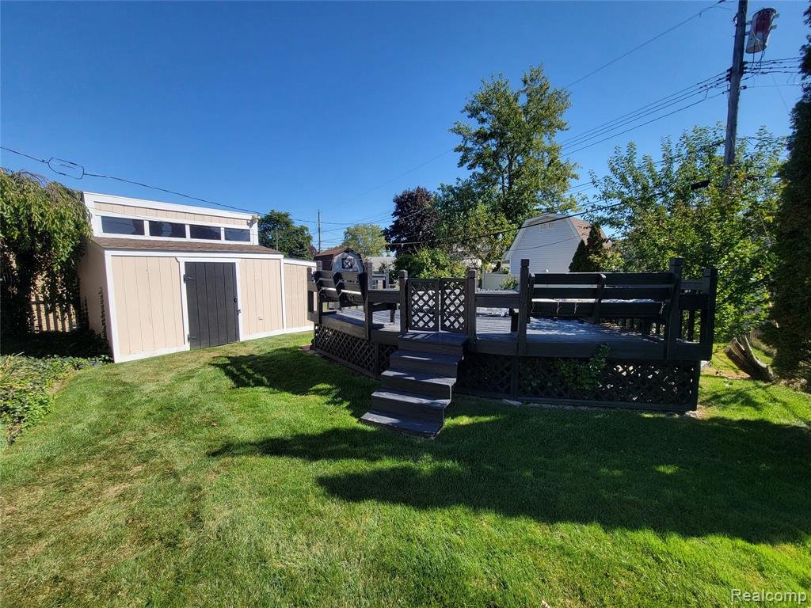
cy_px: 304
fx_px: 305
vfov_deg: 89.9
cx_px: 406
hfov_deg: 106.2
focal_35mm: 13
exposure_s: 1/929
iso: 50
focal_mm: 2.2
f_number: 2.2
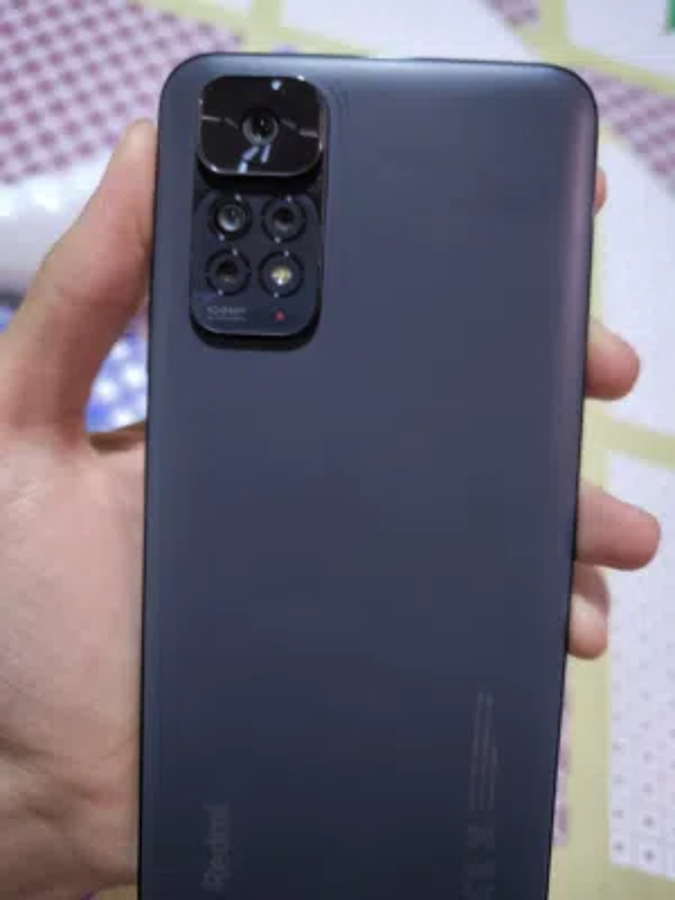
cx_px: 338
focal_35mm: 24
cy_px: 450
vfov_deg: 71.6
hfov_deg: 56.8
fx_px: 624
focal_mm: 6.92
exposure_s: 1/50
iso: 500
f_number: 1.9
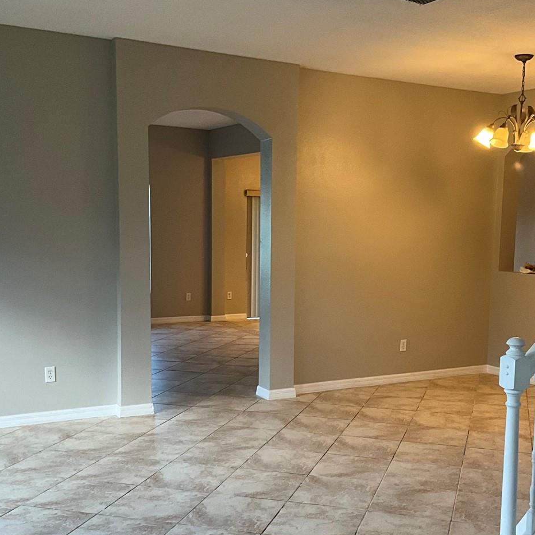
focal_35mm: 44
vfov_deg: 38.2
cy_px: 312
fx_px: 769
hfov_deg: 38.2
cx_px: 328
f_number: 1.8
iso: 100
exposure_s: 1/60
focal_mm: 3
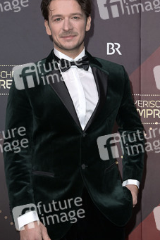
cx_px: 69
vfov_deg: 29.7
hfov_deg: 20.0
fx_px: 454
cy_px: 108
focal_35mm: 68
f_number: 5.6
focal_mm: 58
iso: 640
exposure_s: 1/250
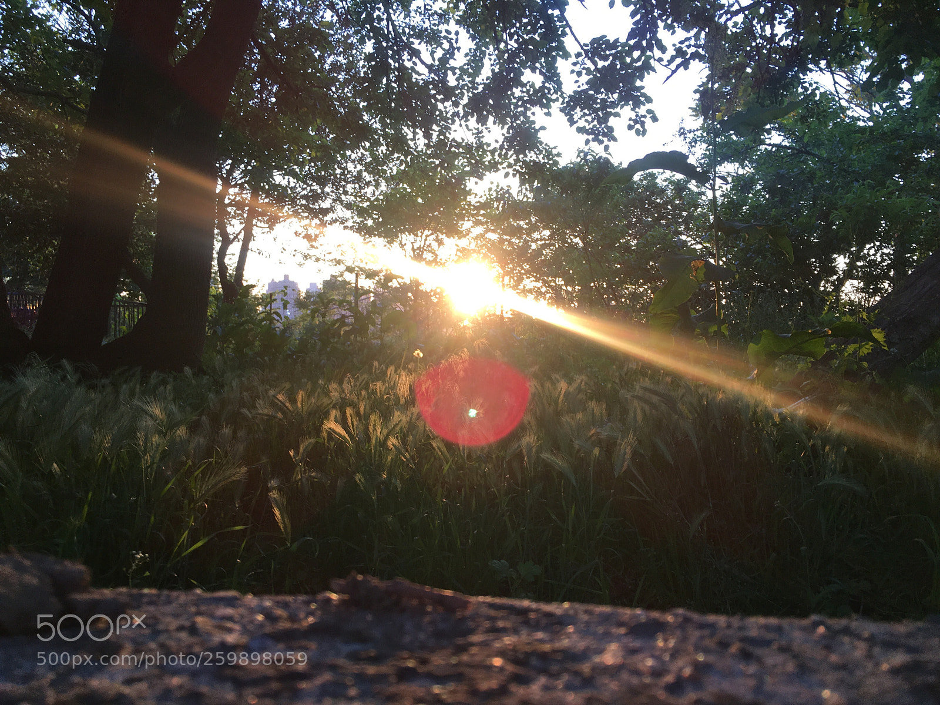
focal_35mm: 29
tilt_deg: -0.1
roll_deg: +0.3
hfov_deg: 61.7
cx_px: 470
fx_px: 787
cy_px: 352
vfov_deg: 48.2
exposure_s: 1/120
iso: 25
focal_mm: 4.15
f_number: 2.2
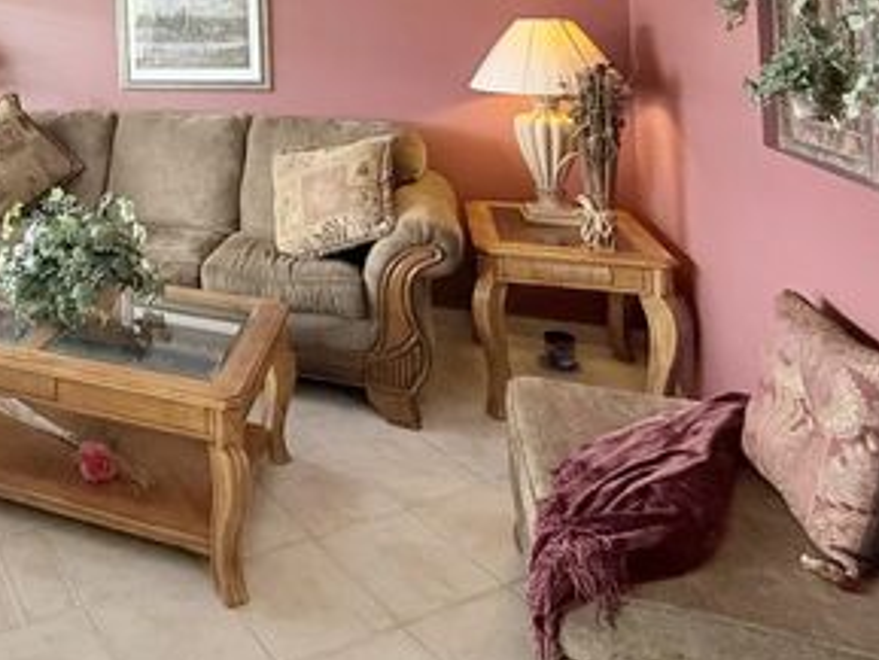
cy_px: -3
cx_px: 82
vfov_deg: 39.9
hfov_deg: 51.3
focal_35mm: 31
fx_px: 788
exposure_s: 1/120
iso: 250
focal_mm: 2.22
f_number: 2.2
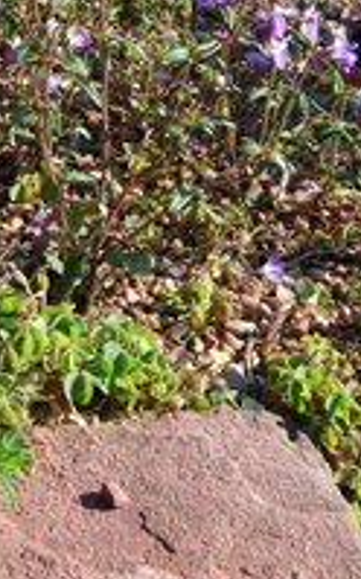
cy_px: 32
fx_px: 1089
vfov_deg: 28.4
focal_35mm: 69
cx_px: 151
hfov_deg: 18.8
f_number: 8
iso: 100
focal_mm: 20
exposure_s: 1/160
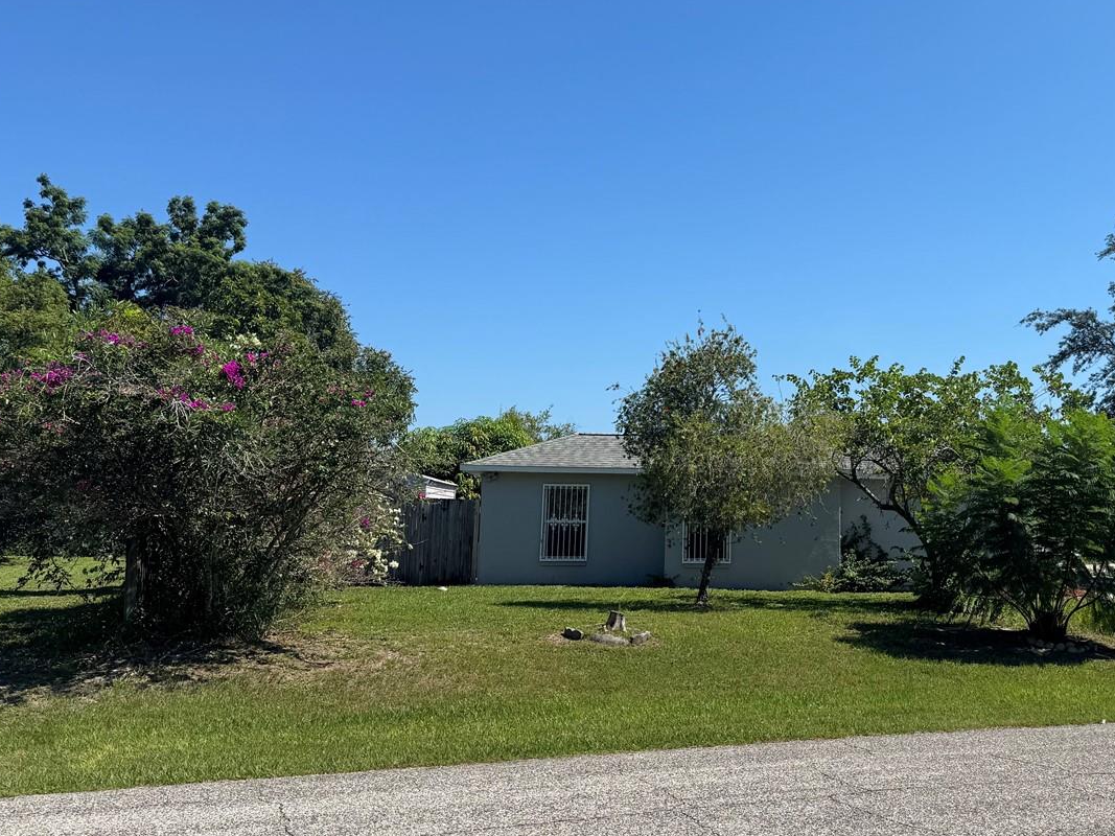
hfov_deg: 50.2
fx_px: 1159
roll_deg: -1.0
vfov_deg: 39.6
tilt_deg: +7.1
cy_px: 381
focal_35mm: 36
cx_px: 770
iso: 80
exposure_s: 1/4950
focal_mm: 6.76
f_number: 1.78
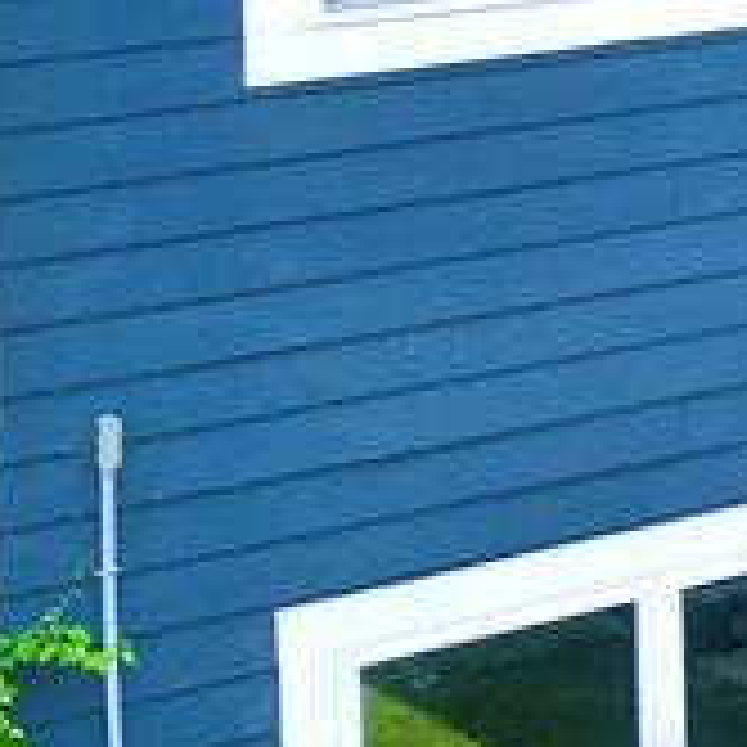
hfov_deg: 11.0
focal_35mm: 131
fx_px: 3198
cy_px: -360
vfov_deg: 12.7
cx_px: 1854
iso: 100
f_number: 1.7
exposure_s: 1/1500
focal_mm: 6.72
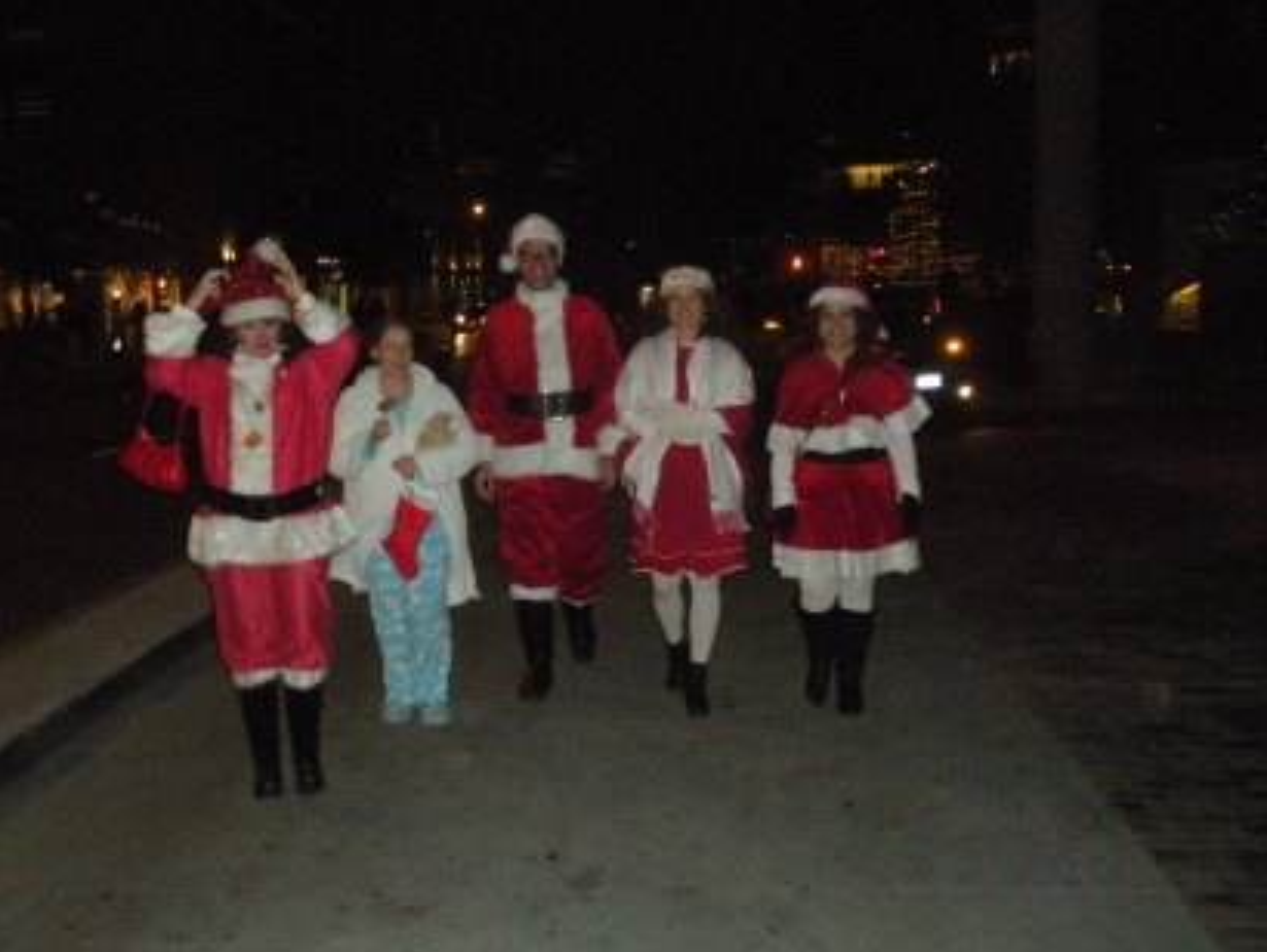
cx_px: 600
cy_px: 445
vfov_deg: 36.0
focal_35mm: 40
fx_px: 1465
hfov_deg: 46.8
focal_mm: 6.3
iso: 800
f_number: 3.5
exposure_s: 1/60
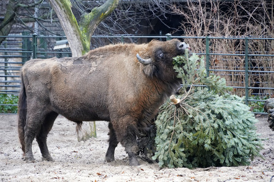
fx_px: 1521
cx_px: 137
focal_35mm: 200
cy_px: 91
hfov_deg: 10.3
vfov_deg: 6.9
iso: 3200
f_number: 6.3
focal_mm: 200
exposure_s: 1/160
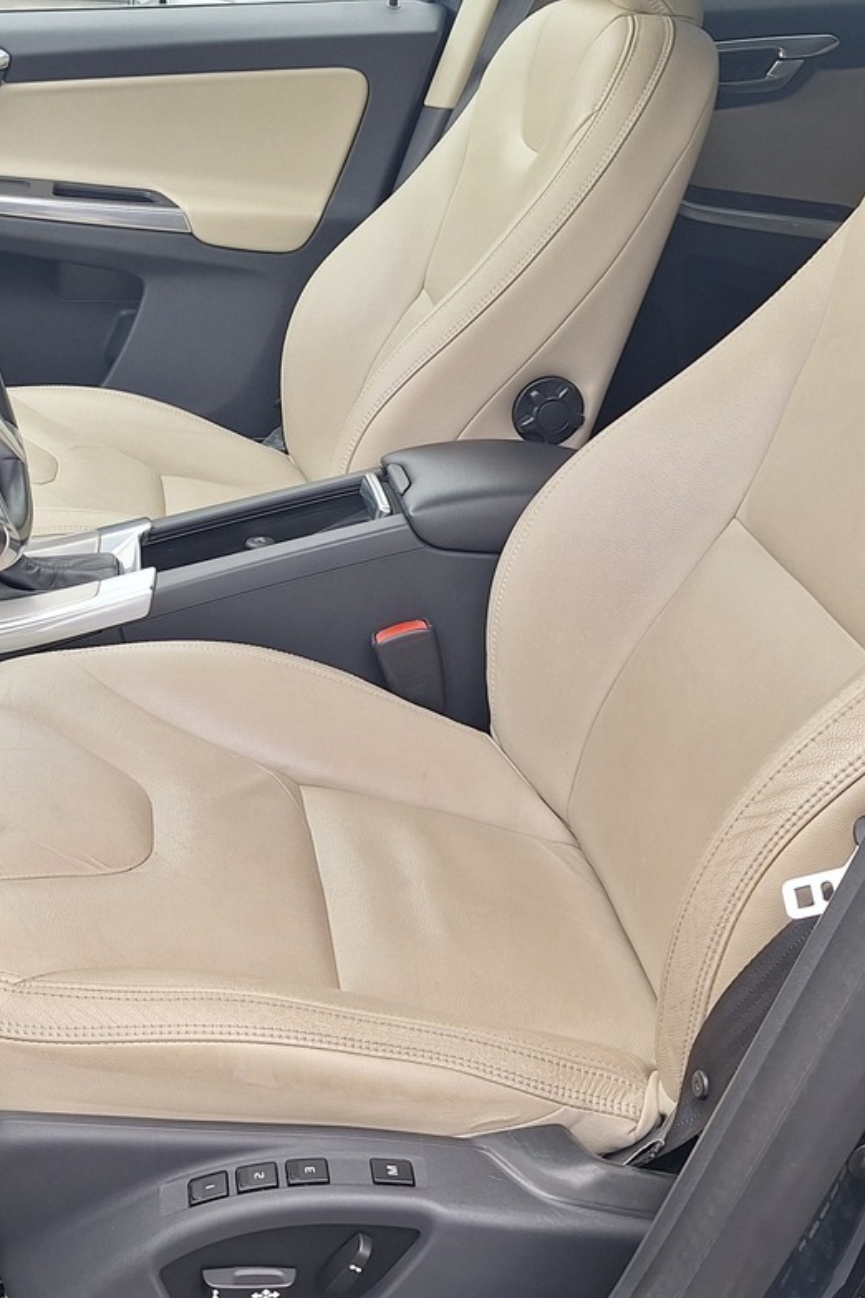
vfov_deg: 44.4
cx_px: 176
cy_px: 544
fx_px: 1586
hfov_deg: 29.8
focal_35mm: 44
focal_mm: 5.54
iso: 40
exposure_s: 1/157
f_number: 1.8
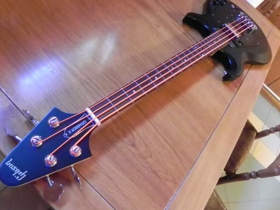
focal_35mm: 29
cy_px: 109
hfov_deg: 61.5
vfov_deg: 48.2
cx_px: 127
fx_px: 235
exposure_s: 1/52
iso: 3200
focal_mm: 4.6
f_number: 2.8
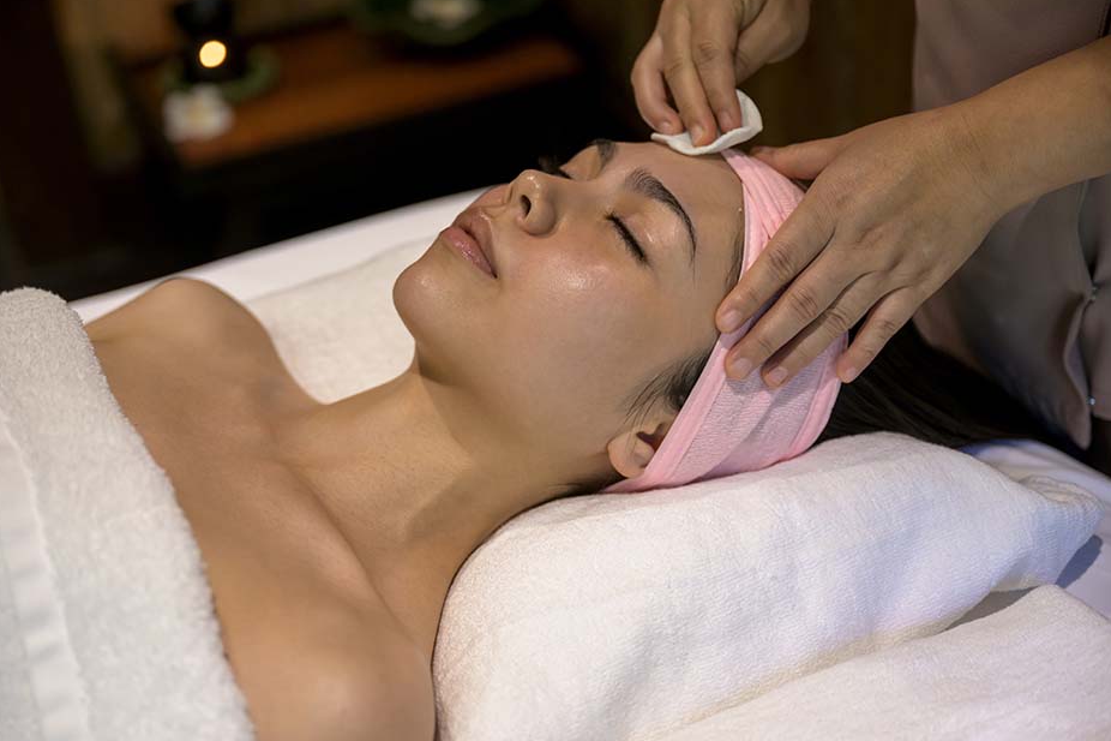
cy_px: 376
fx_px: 1728
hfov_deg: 35.6
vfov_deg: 24.2
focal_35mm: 56
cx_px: 548
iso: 900
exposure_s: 1/200
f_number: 2.8
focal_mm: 54
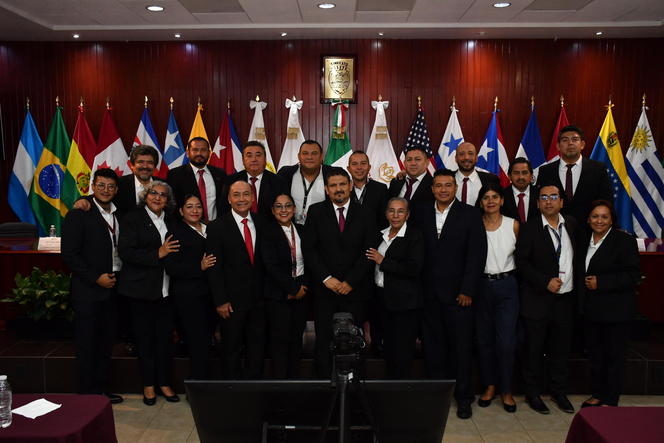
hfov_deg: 57.2
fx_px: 609
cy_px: 222
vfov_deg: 40.0
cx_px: 332
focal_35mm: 33
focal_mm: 22
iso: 1250
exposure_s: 1/100
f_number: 5.6
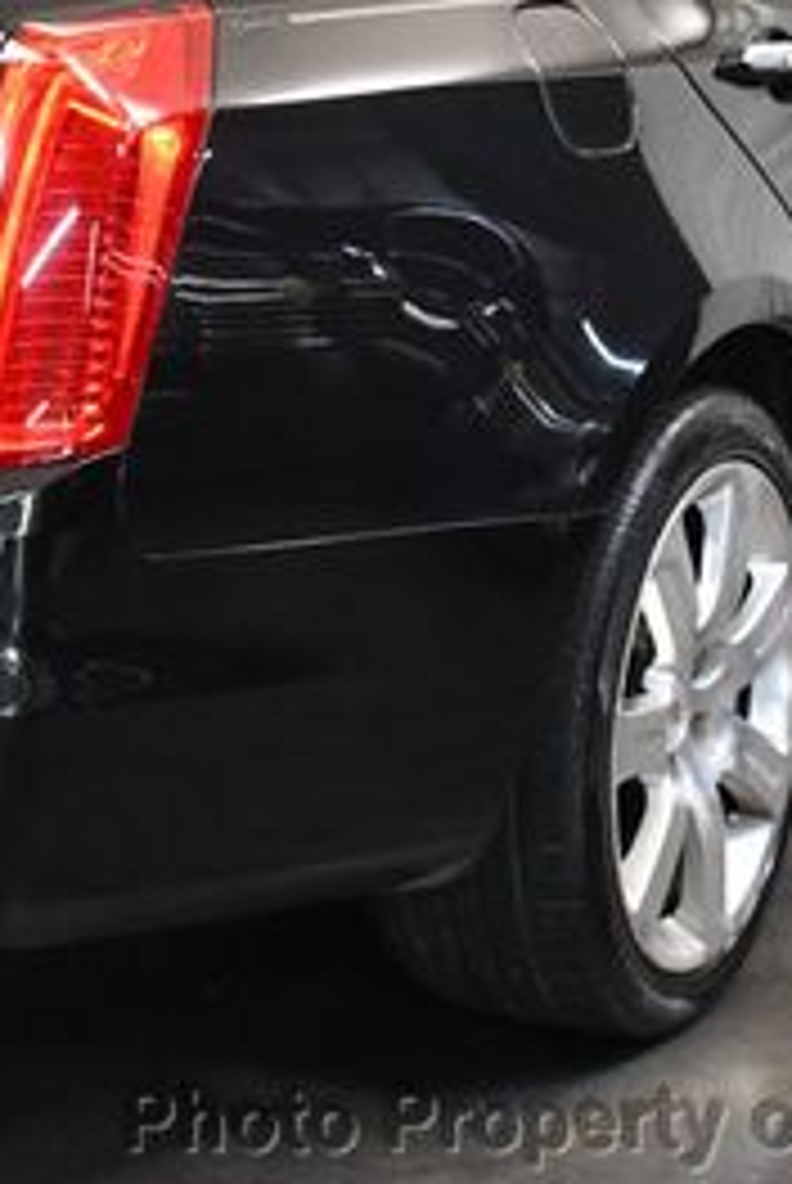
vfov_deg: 18.9
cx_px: 68
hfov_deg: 12.7
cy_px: 243
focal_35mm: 107
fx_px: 3521
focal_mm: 22
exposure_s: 1/125
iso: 1600
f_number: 3.8
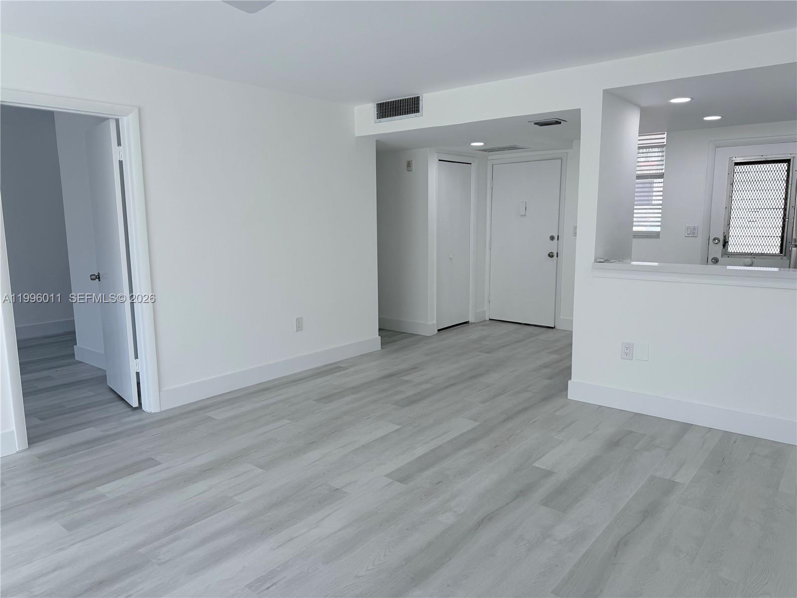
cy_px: 299
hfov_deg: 71.6
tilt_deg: -8.4
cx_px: 398
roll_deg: +1.0
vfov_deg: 56.8
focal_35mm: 24
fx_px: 553
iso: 80
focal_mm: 6.76
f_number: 1.78
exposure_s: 1/464
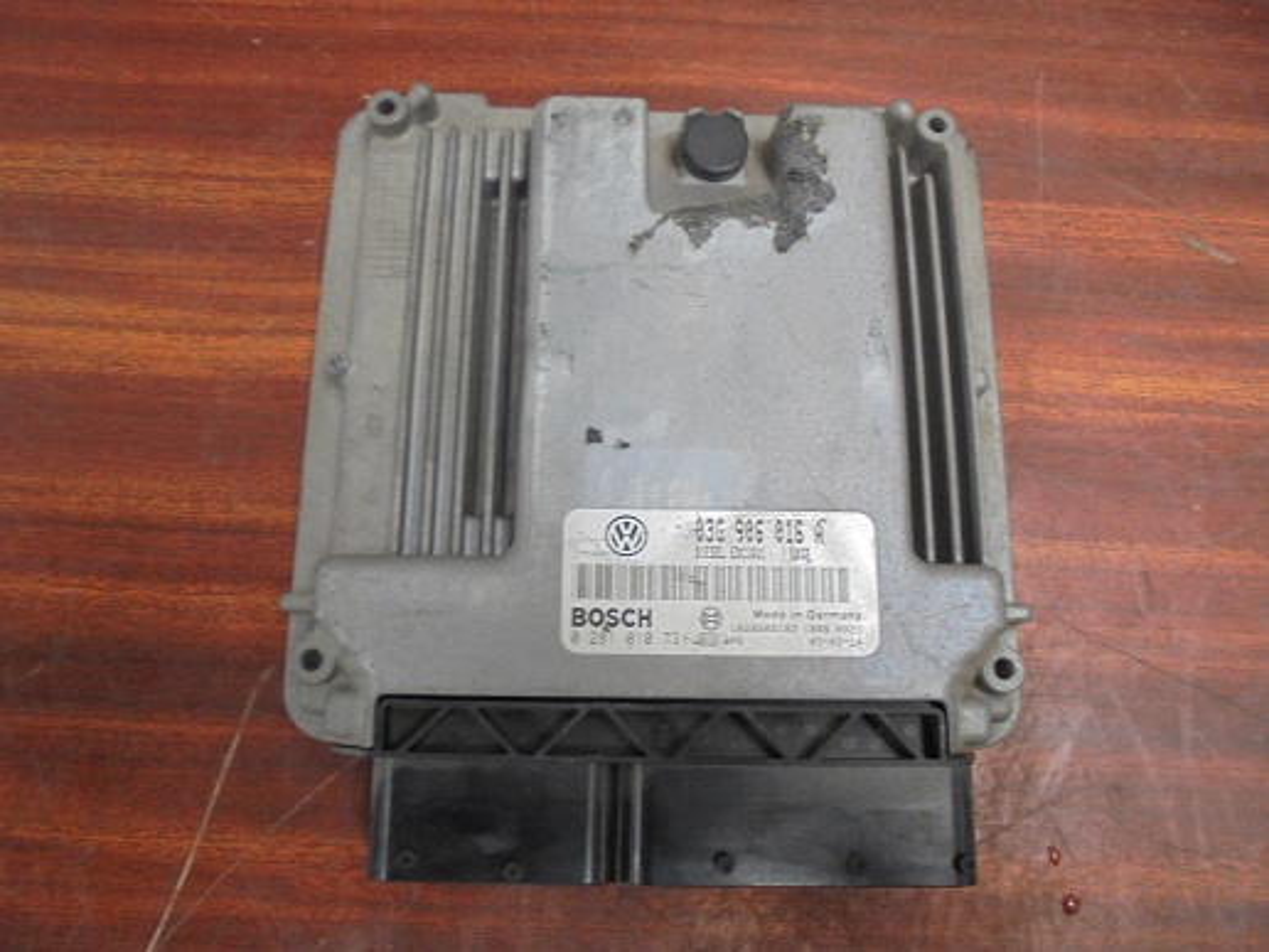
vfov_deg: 53.1
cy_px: 476
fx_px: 953
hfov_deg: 67.3
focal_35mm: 26
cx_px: 634
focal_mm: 4.6
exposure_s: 1/30
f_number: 3.5
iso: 250
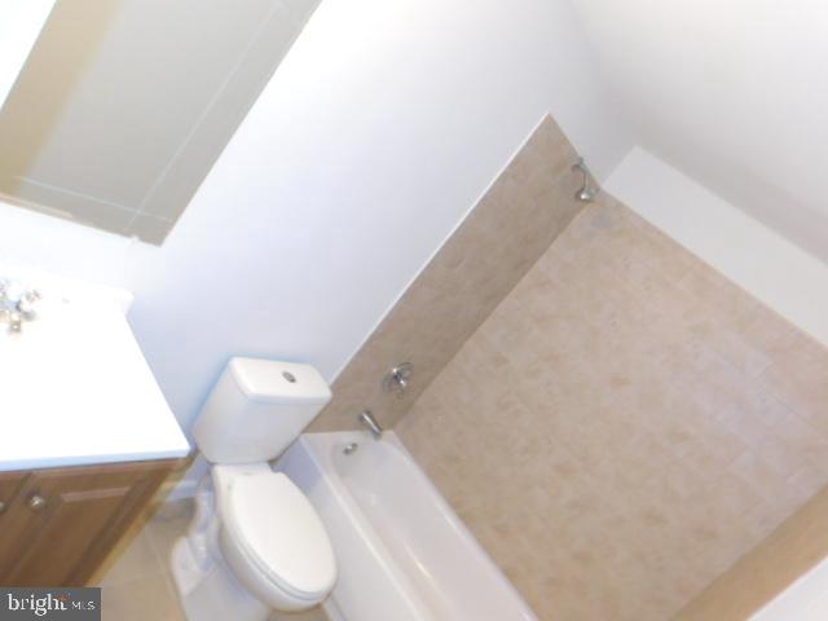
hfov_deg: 73.9
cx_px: 414
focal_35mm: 23
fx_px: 550
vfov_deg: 58.9
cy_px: 310
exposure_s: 1/30
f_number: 3
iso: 200
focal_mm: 4
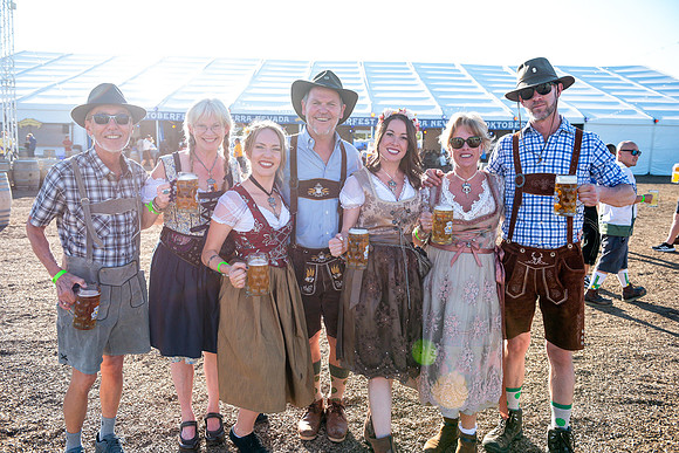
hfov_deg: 63.6
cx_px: 340
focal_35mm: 29
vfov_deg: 45.0
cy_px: 226
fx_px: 547
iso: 1000
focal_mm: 29
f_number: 4
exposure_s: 1/3200
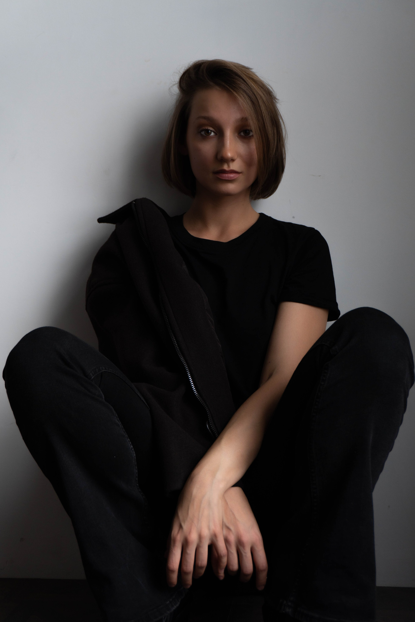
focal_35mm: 56
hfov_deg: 24.4
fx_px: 960
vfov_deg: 35.9
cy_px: 311
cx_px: 208
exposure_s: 1/80
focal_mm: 37
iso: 160
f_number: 5.6
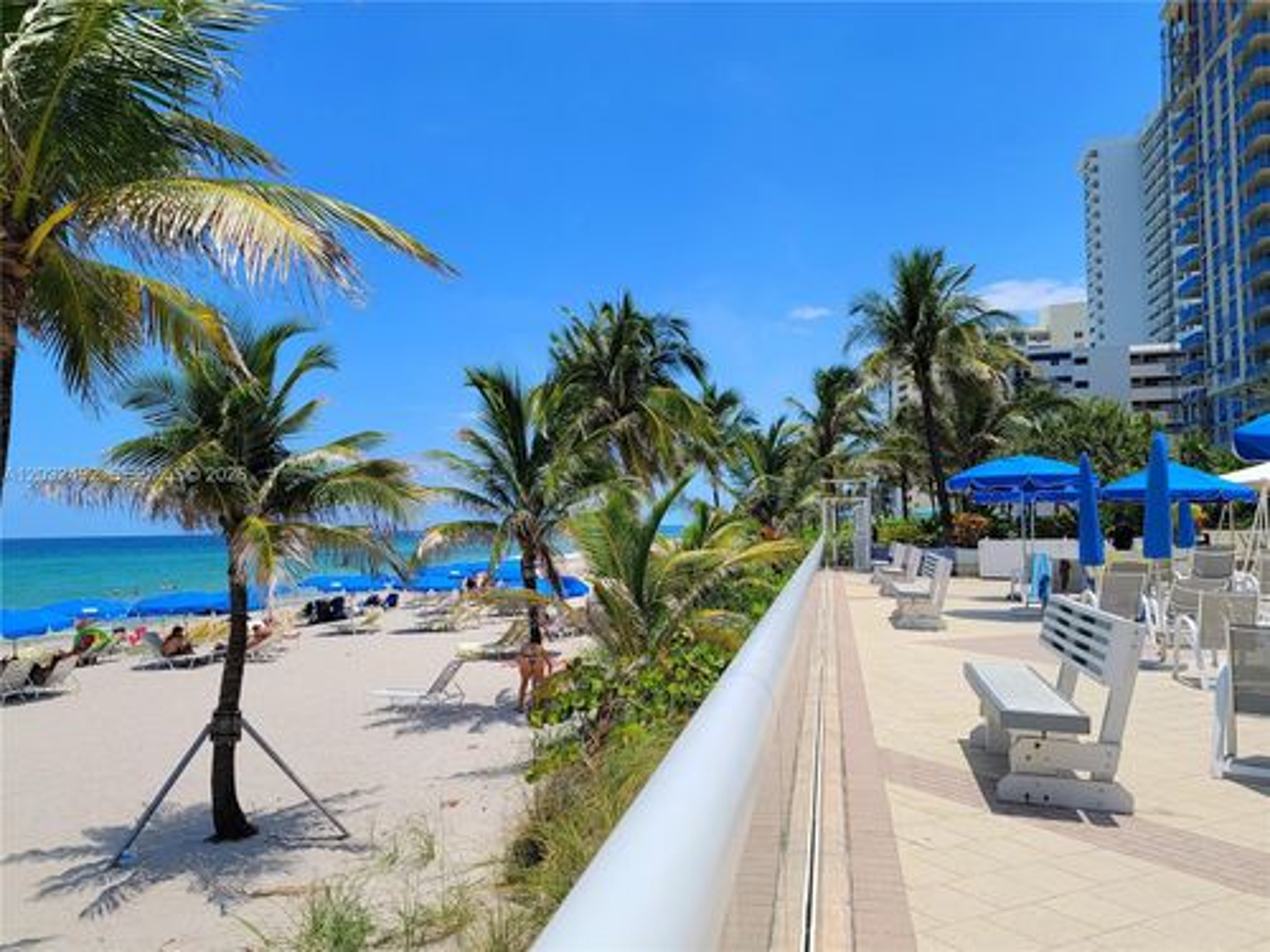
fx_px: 881
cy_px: 476
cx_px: 635
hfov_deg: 71.6
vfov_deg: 56.8
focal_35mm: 24
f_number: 1.8
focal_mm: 6.7
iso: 16
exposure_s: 1/2500
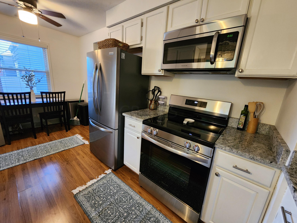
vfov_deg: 89.9
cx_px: 148
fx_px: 112
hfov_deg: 106.2
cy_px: 112
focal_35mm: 13
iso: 640
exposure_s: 1/30
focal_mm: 2.2
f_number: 2.2
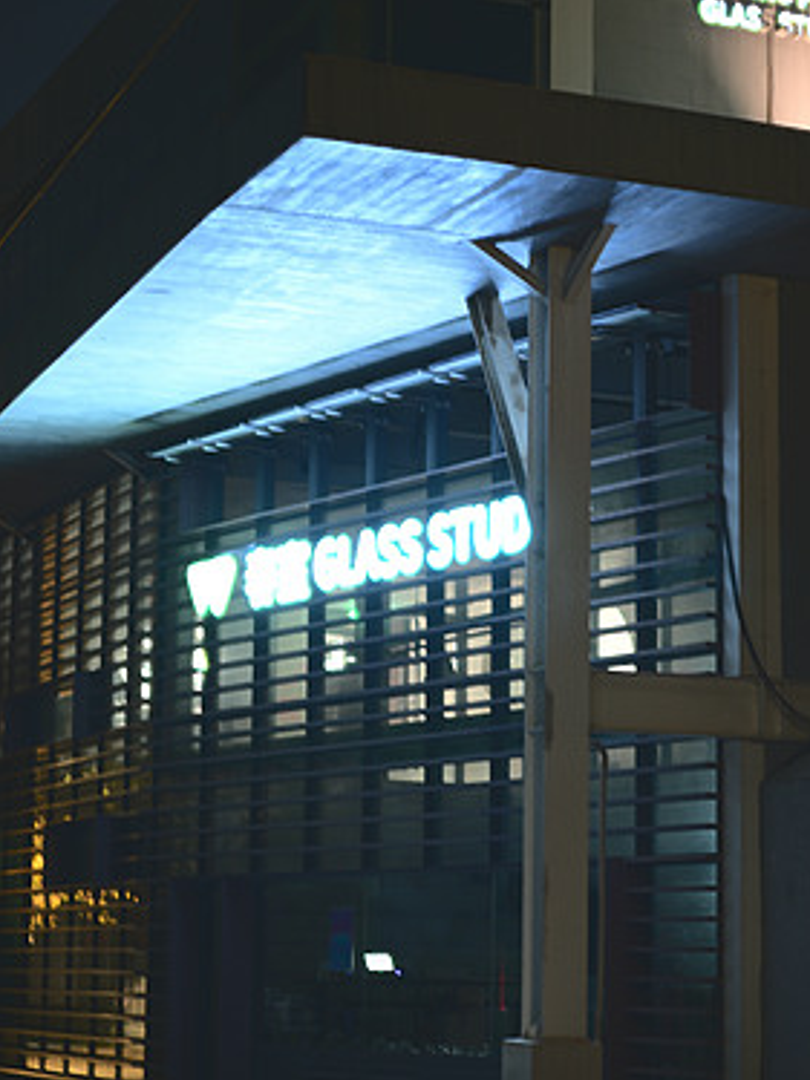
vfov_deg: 21.8
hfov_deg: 16.4
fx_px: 2810
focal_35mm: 90
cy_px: 562
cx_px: 493
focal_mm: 45
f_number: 0.95
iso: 100
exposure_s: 1/4
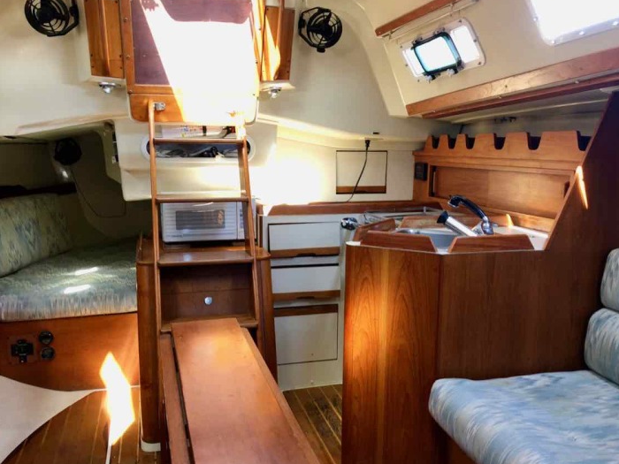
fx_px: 572
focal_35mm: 32
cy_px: 243
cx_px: 325
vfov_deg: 44.1
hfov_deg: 56.8
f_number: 1.8
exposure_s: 1/24
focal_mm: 3.99
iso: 40
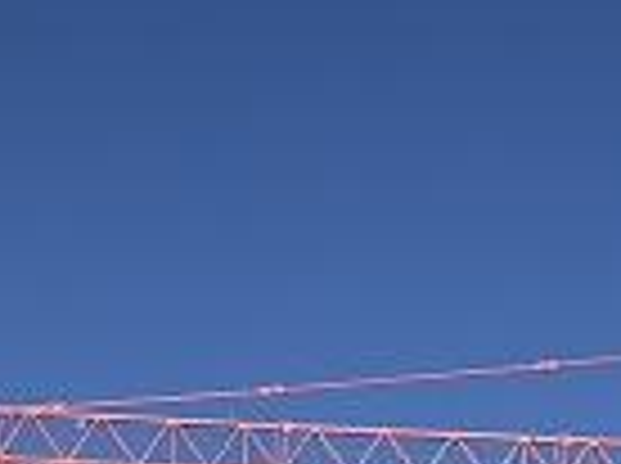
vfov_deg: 7.7
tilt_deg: -1.5
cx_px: 189
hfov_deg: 11.6
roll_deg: +0.4
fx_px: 3044
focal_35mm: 170
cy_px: 1363
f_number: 1.6
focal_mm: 5.1
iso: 50
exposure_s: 1/6494
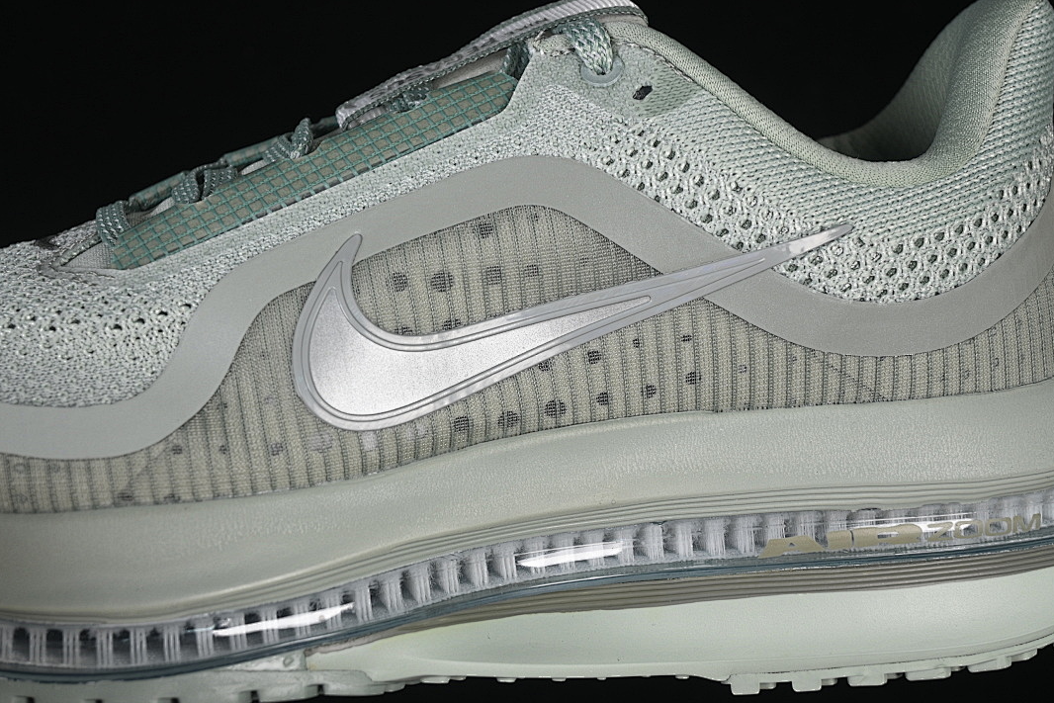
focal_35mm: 76
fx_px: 2225
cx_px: 526
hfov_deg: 26.6
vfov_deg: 18.0
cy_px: 355
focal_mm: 50
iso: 160
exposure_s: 1/80
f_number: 7.1
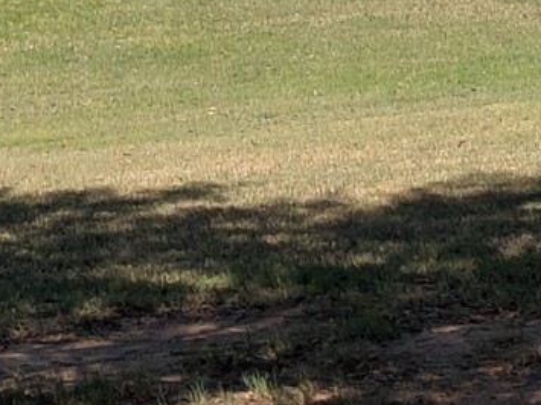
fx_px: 4593
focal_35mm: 294
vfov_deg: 5.0
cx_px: 56
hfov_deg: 6.7
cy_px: -405
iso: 47
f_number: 1.89
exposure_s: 1/1451
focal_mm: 5.43
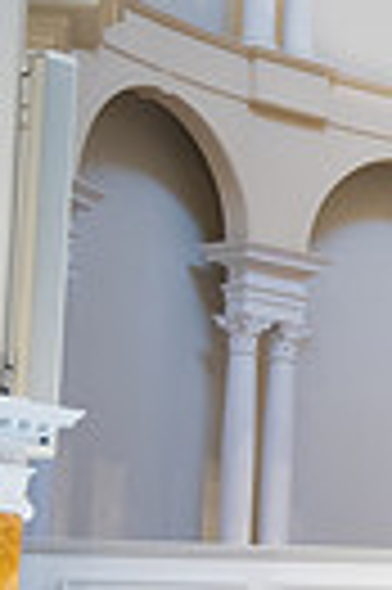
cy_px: 417
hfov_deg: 7.1
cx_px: 1236
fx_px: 2784
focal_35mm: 170
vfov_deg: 12.1
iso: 1000
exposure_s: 1/200
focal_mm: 38
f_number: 2.8
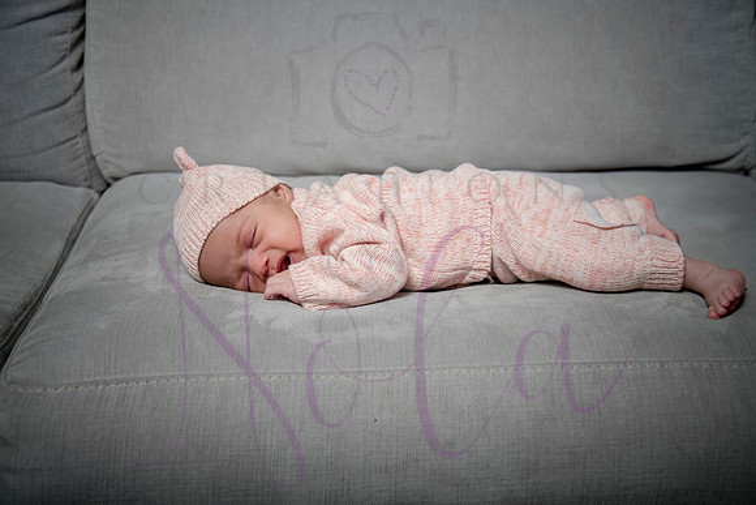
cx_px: 378
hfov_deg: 32.4
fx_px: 1302
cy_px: 252
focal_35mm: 62
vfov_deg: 21.9
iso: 800
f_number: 5.6
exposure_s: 1/200
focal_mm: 62
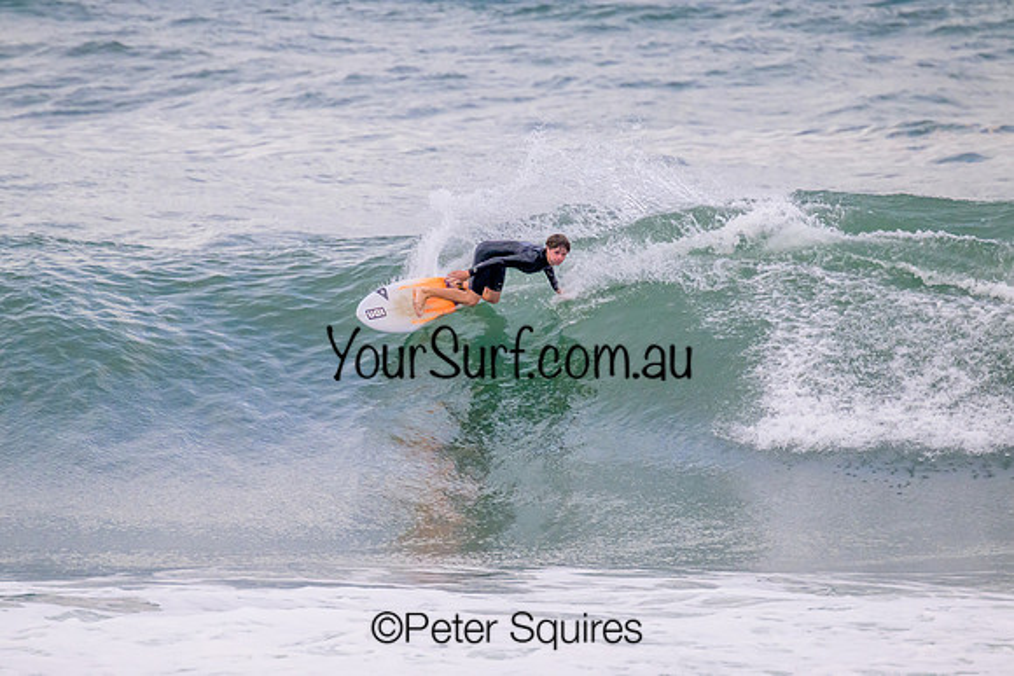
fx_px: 23534
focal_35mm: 835
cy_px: 338
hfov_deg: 2.5
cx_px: 507
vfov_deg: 1.6
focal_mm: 800
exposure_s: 1/2000
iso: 3200
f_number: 11
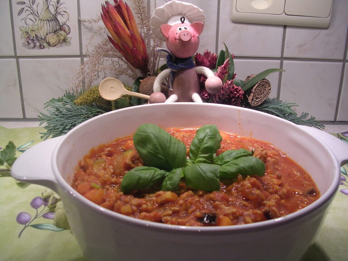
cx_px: 174
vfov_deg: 37.7
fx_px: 382
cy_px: 130
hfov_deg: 49.0
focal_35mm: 38
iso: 100
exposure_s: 1/31.3
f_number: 2.8
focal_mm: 5.8
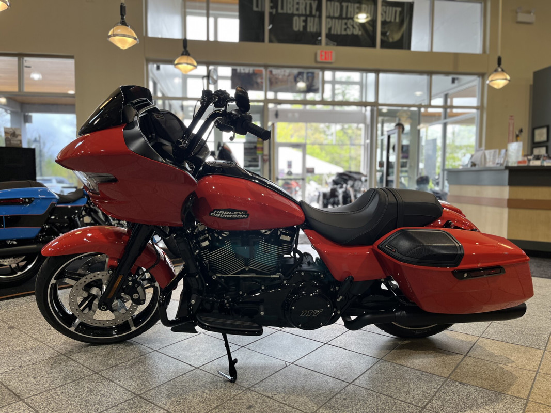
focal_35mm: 26
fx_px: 414
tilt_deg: -4.2
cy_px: 206
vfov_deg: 53.1
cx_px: 276
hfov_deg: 67.3
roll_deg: -0.3
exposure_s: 1/120
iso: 50
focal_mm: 5.1
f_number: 1.6
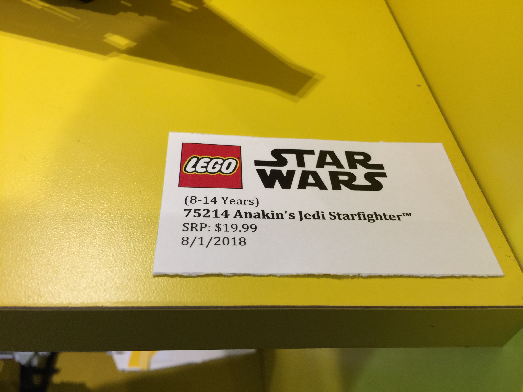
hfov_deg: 61.7
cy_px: 196
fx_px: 438
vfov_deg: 48.2
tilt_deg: -46.7
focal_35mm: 29
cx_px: 262
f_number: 2.2
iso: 32
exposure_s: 1/15
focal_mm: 4.15
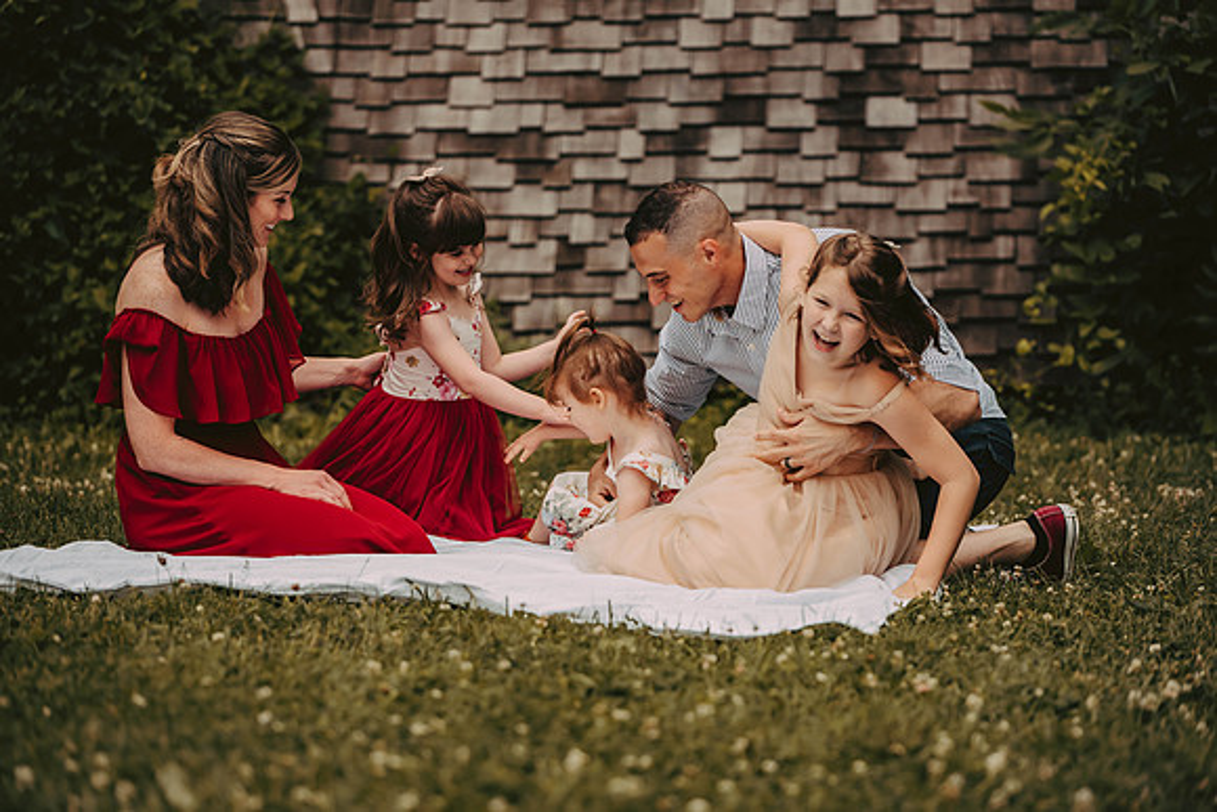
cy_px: 406
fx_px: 4057
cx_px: 608
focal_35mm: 120
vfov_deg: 11.4
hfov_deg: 17.1
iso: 640
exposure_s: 1/4000
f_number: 2.8
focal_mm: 120
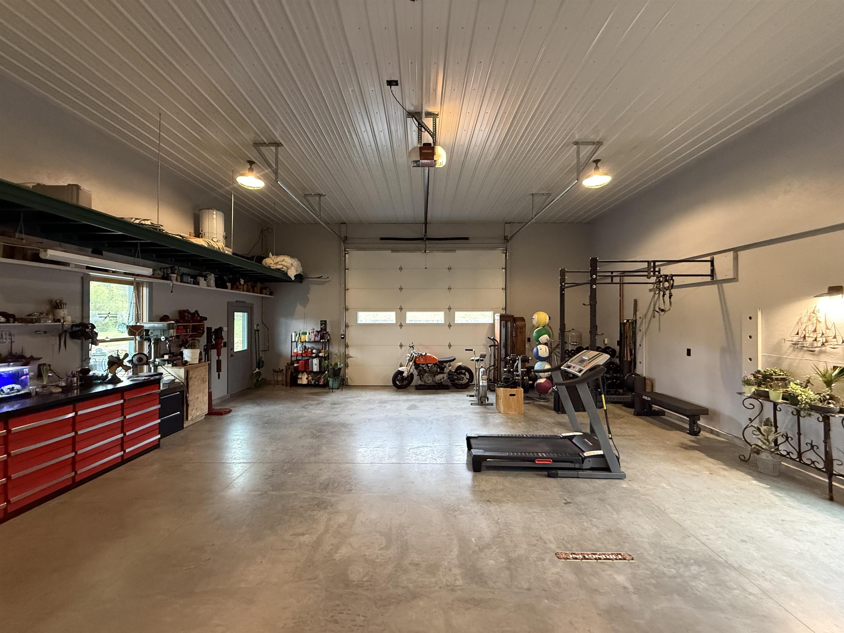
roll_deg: -0.1
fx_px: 341
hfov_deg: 102.1
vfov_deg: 85.7
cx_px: 422
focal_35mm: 14
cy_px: 316
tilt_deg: +0.5
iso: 640
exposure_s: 1/60
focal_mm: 2.22
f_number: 2.2
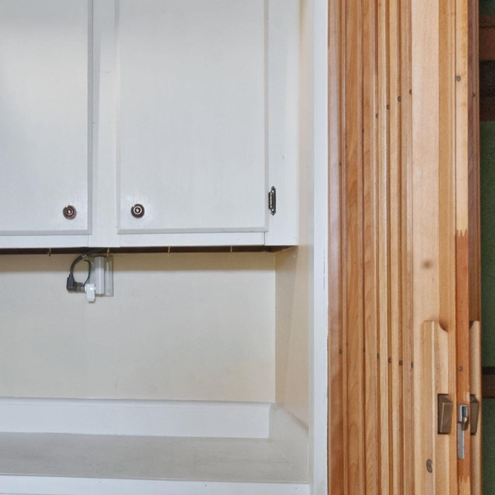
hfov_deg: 32.1
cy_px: 275
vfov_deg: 34.0
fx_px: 809
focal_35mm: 50
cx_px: 33
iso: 200
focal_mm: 12
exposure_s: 14
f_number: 18
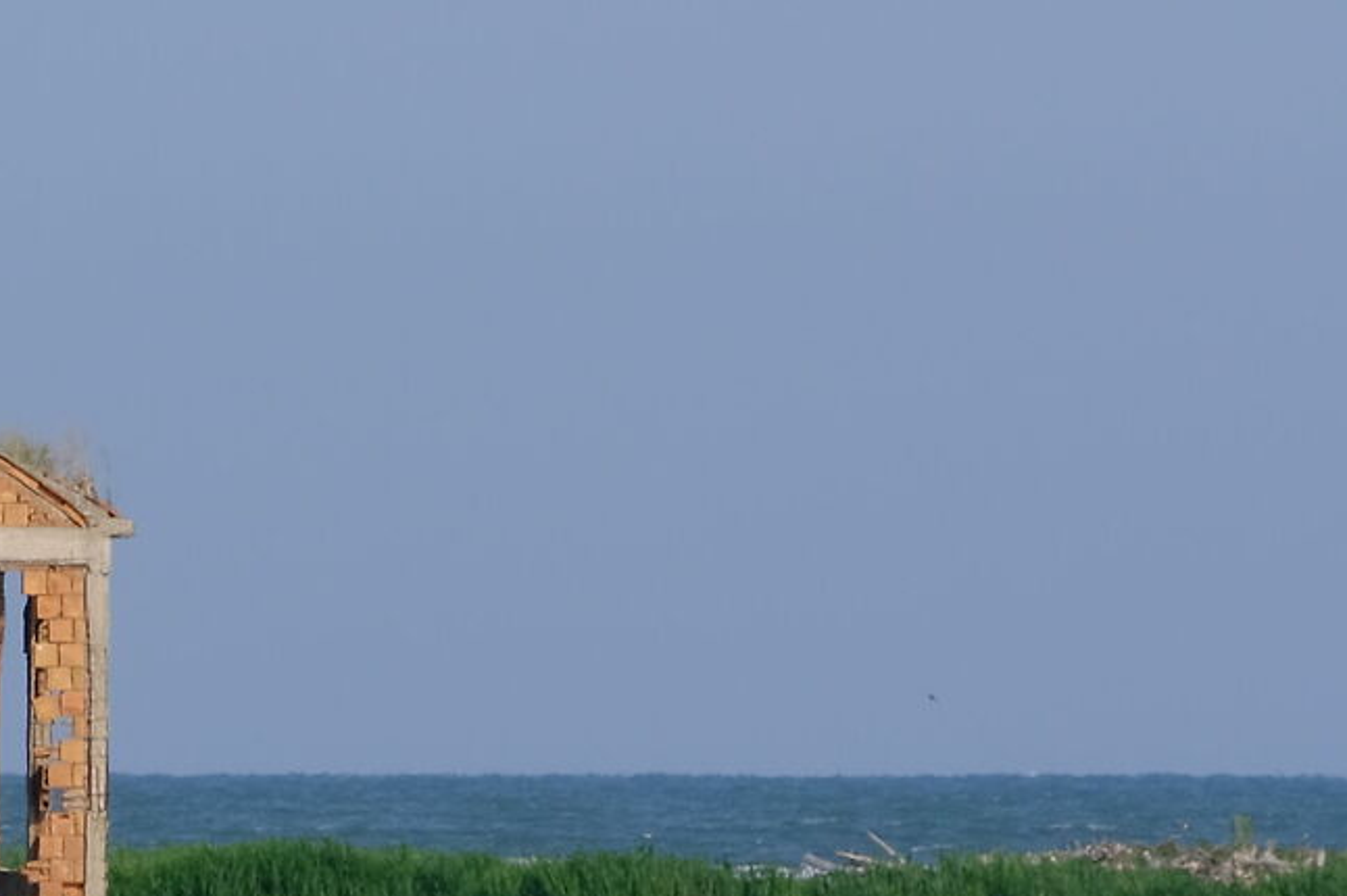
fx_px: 42407
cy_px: 877
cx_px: -367
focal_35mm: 1134
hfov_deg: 1.8
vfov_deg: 1.2
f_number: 16
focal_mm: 203
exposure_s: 1/125
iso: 160
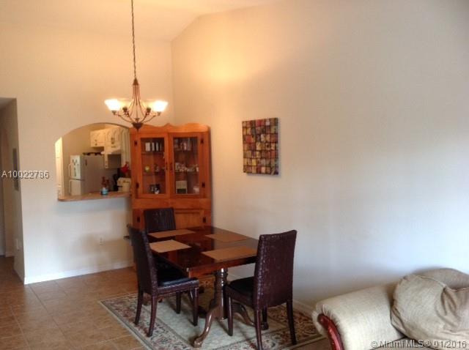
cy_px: 175
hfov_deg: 52.7
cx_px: 234
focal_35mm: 35
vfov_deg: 40.6
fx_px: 473
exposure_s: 1/15
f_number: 2.4
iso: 125
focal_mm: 4.28
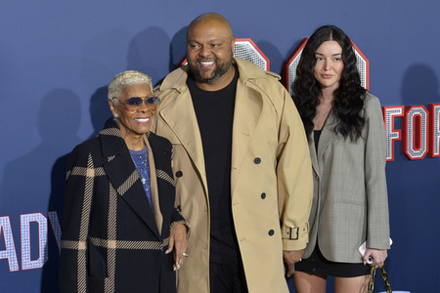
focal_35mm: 80
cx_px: 220
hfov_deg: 25.4
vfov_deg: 17.1
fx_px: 978
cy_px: 146
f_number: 6.3
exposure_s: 1/320
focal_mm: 80
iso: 2000
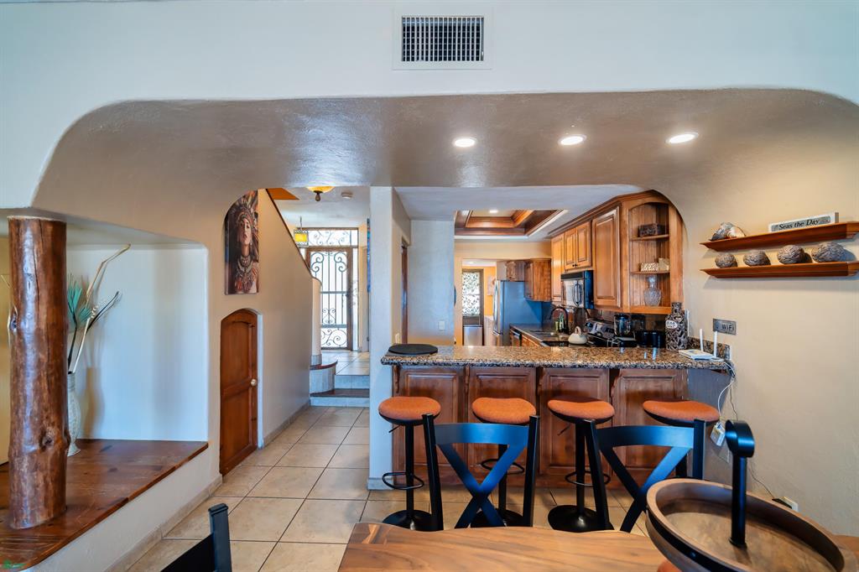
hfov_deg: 104.3
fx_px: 334
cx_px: 430
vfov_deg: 81.2
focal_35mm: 14
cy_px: 286
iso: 800
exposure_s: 1/60
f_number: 4
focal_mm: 14
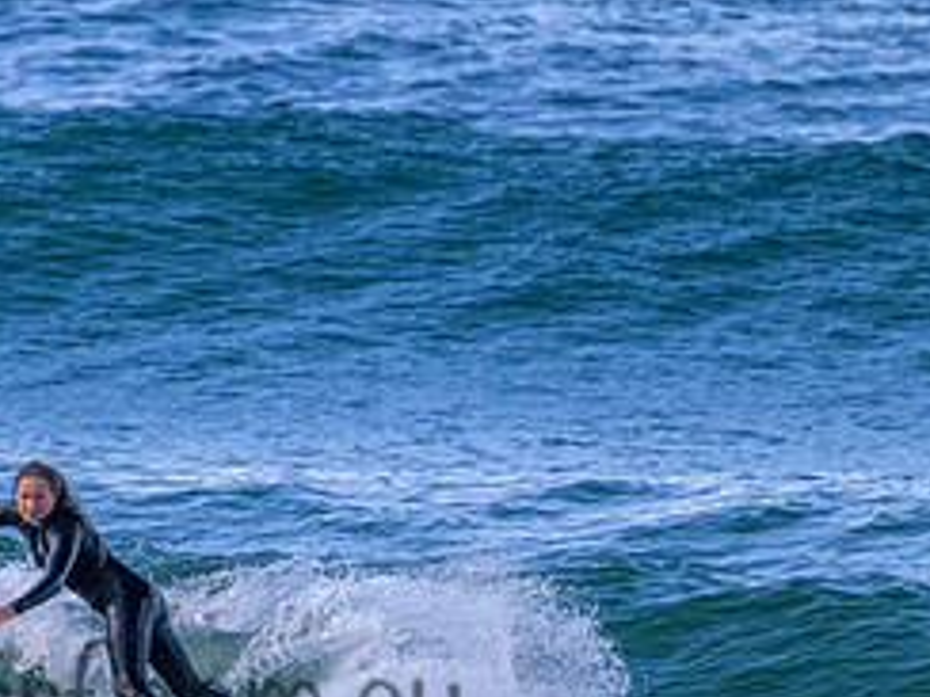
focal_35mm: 1826
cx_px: 57
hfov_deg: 1.1
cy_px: 665
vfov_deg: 0.8
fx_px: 49058
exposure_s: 1/2000
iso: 4000
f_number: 11
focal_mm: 800
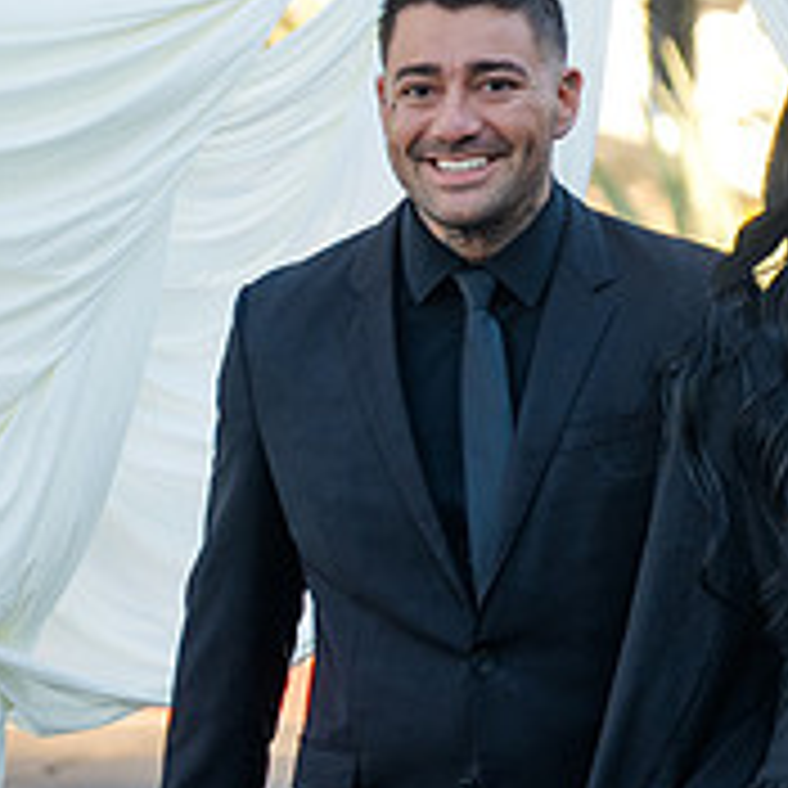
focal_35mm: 295
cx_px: 856
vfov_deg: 5.9
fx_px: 7598
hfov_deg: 5.9
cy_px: 421
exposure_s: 1/250
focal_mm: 105
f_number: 4
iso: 400
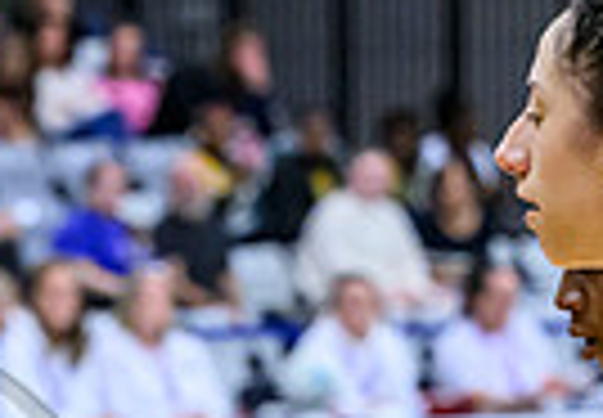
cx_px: -434
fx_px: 7175
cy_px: 809
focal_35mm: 423
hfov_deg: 4.8
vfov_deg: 3.3
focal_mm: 88
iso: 5000
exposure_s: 1/1000
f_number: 3.5
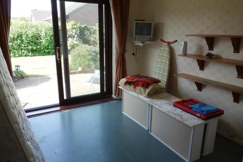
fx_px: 189
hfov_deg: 65.5
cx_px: 122
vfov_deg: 46.4
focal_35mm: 28
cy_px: 81
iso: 125
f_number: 3.5
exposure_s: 1/100
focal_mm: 10.4
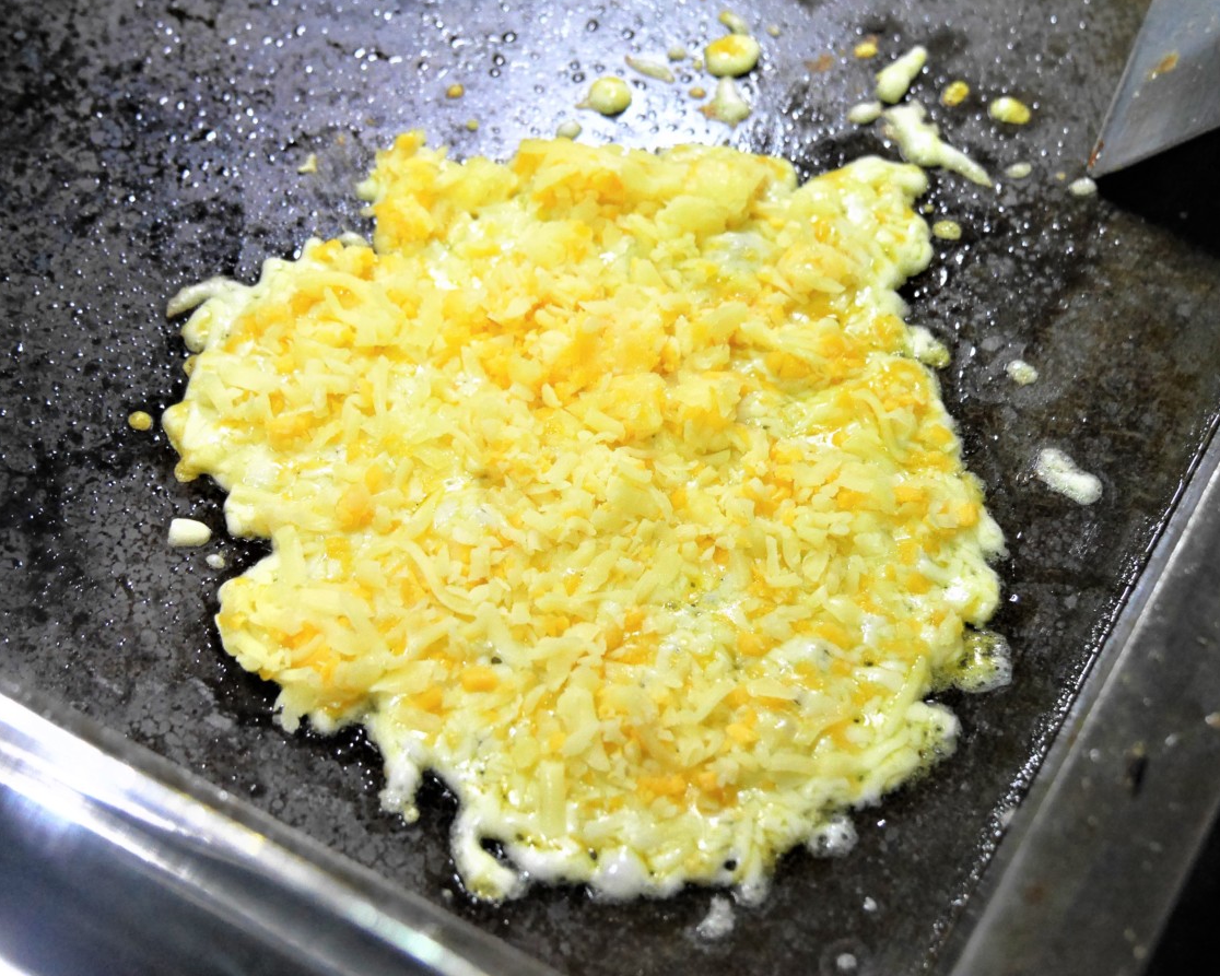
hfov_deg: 30.0
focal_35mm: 63
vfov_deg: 24.2
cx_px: 597
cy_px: 489
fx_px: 2275
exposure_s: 1/60
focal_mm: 30
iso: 2000
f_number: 4.4
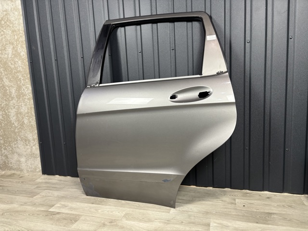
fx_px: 231
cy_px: 116
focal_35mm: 26
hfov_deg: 67.3
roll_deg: +3.5
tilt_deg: -7.5
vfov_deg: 53.1
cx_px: 154
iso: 160
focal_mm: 5.96
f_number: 1.6
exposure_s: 1/50
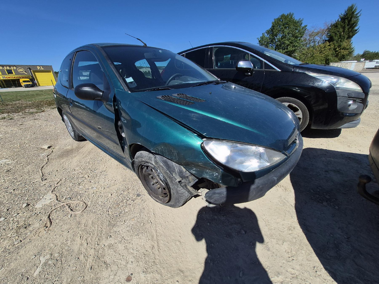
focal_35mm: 13
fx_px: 142
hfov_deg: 106.2
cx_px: 190
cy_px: 142
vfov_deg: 89.9
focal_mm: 1.74
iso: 40
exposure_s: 1/3333
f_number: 2.2
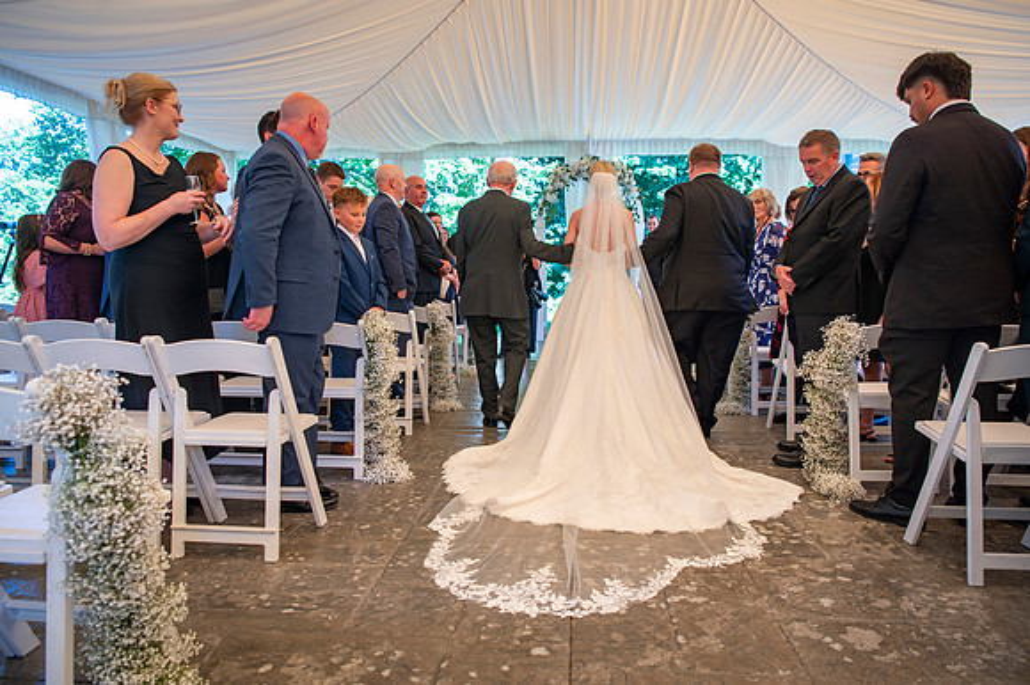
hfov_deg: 72.6
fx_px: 701
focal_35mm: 25
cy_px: 342
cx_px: 515
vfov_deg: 52.1
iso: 200
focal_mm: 24
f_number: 4
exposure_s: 1/100
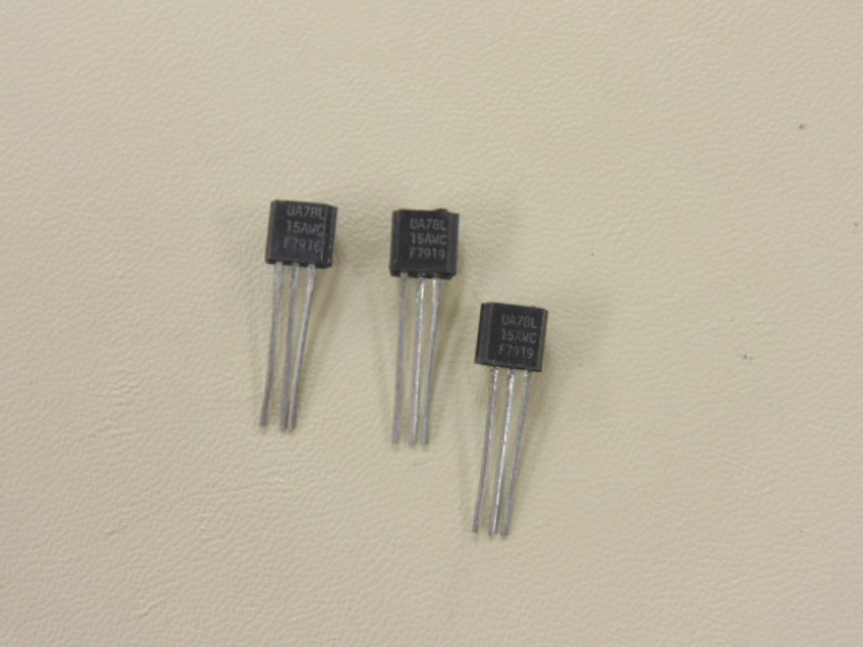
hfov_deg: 20.0
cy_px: 324
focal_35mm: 98
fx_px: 2443
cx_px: 432
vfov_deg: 15.1
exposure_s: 1/30
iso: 400
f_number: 4.6
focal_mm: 17.5
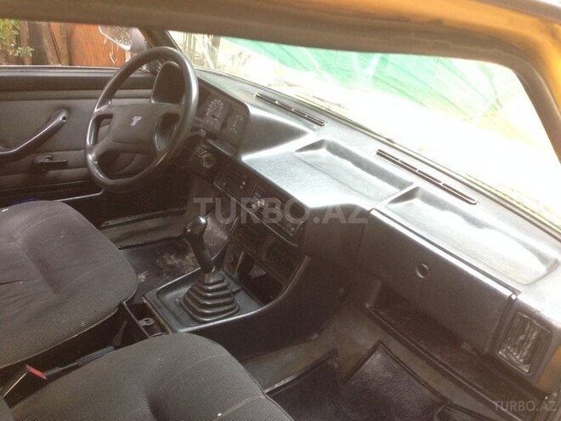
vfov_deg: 42.9
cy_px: 210
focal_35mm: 33
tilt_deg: -29.3
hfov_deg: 55.4
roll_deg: -6.9
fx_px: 535
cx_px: 280
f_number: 2.4
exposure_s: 1/20
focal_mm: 4.12
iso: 160
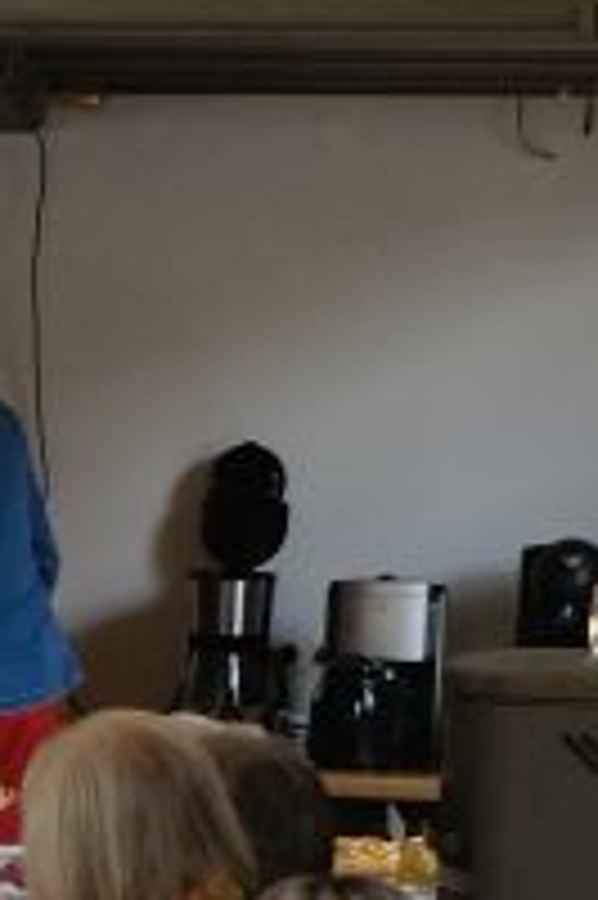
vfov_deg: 11.2
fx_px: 4492
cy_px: 1040
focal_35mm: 180
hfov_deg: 7.2
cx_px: -746
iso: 640
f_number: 6.4
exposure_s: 1/60
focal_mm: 16
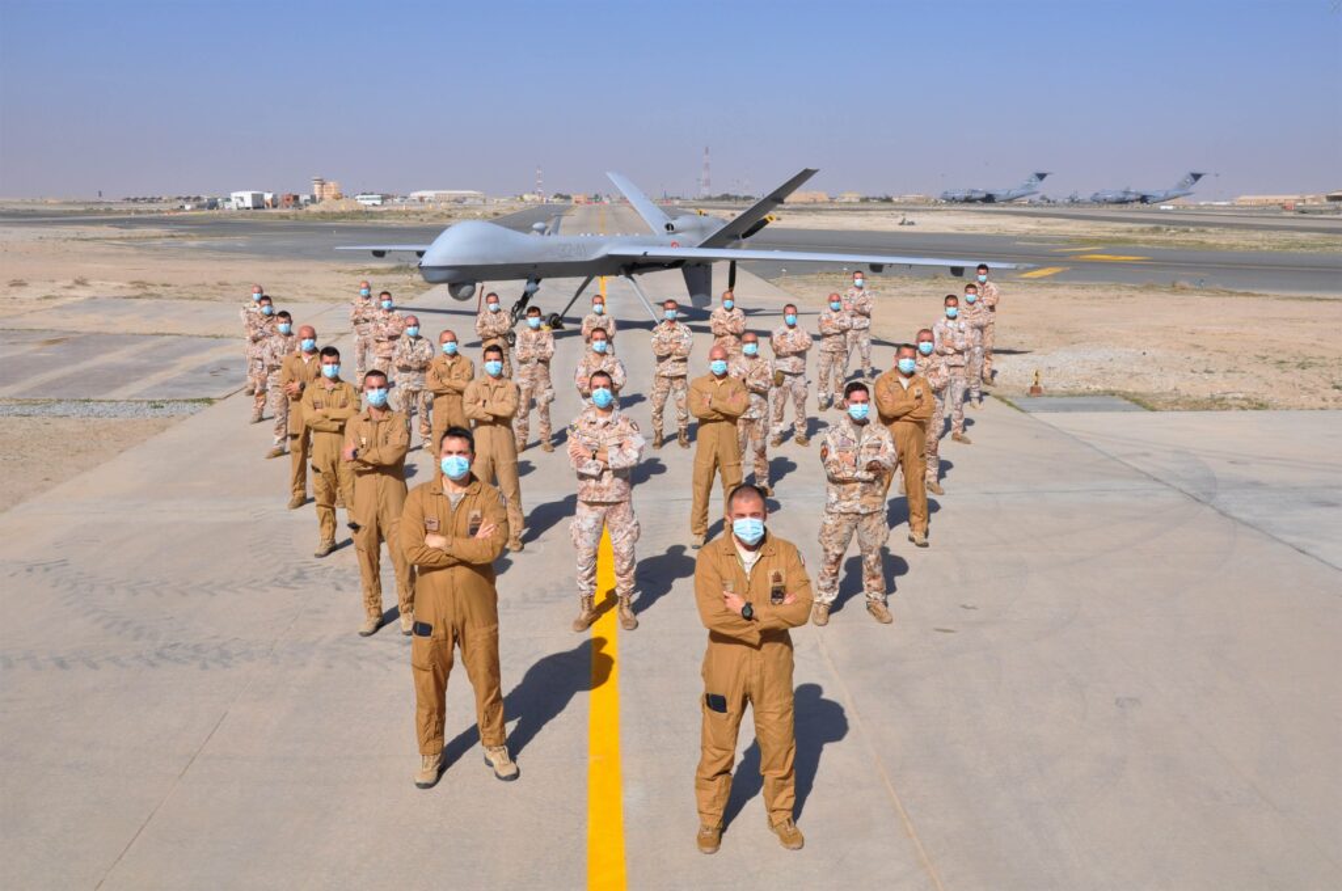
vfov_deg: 39.9
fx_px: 1229
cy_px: 446
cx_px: 671
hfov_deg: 57.3
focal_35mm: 33
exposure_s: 1/640
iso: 400
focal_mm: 22
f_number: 13
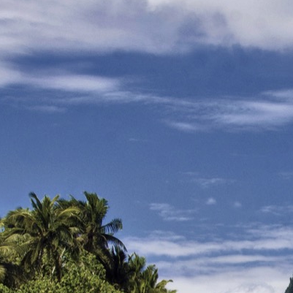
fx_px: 1283
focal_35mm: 134
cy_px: 336
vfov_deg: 12.8
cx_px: 346
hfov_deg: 12.7
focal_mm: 22
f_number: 13
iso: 100
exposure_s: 1/45
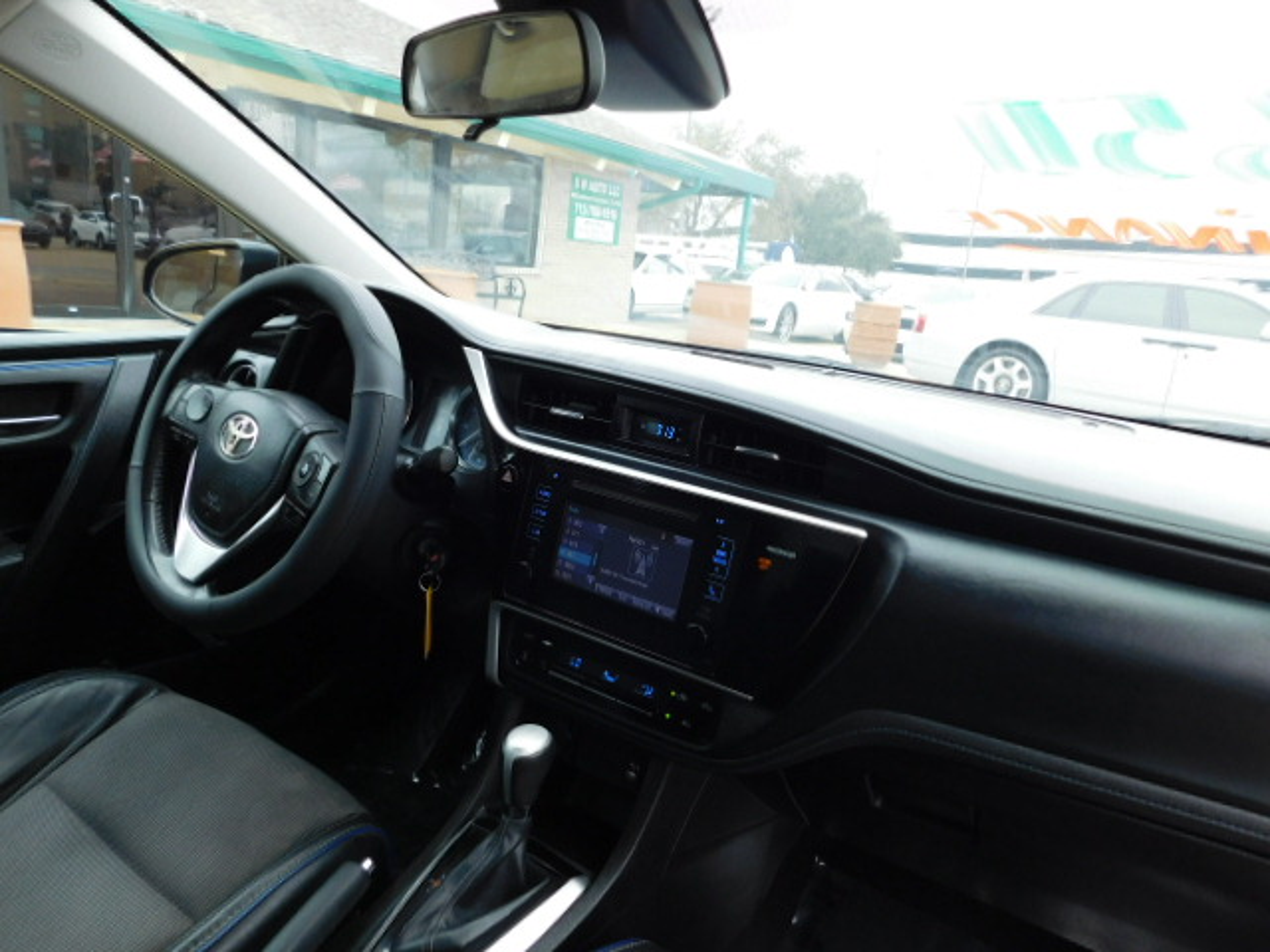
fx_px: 844
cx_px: 635
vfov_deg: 58.9
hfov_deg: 73.9
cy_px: 476
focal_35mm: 23
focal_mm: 4
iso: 125
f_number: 3
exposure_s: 1/100
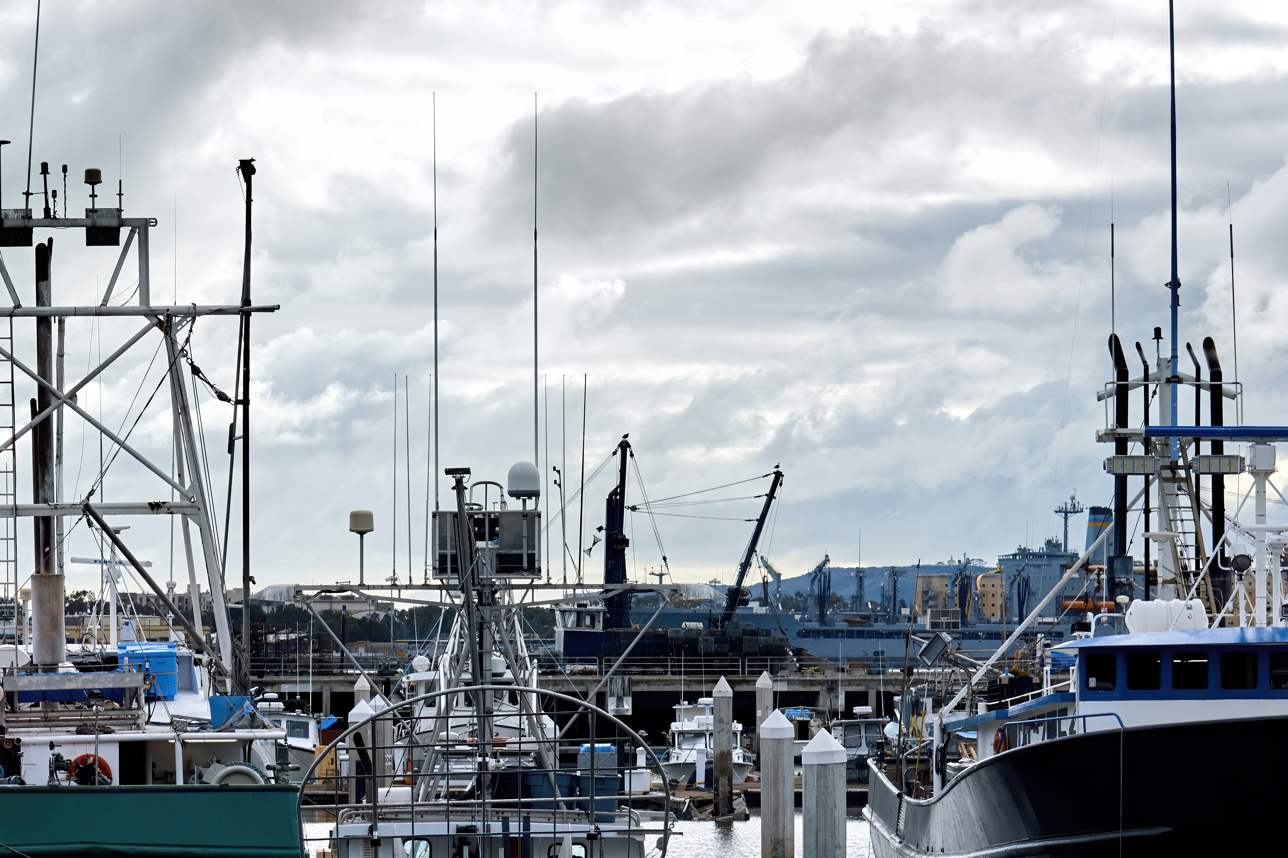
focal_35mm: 146
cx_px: 431
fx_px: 5223
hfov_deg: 14.0
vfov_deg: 9.4
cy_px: 435
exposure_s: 1/640
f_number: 8
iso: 200
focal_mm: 70
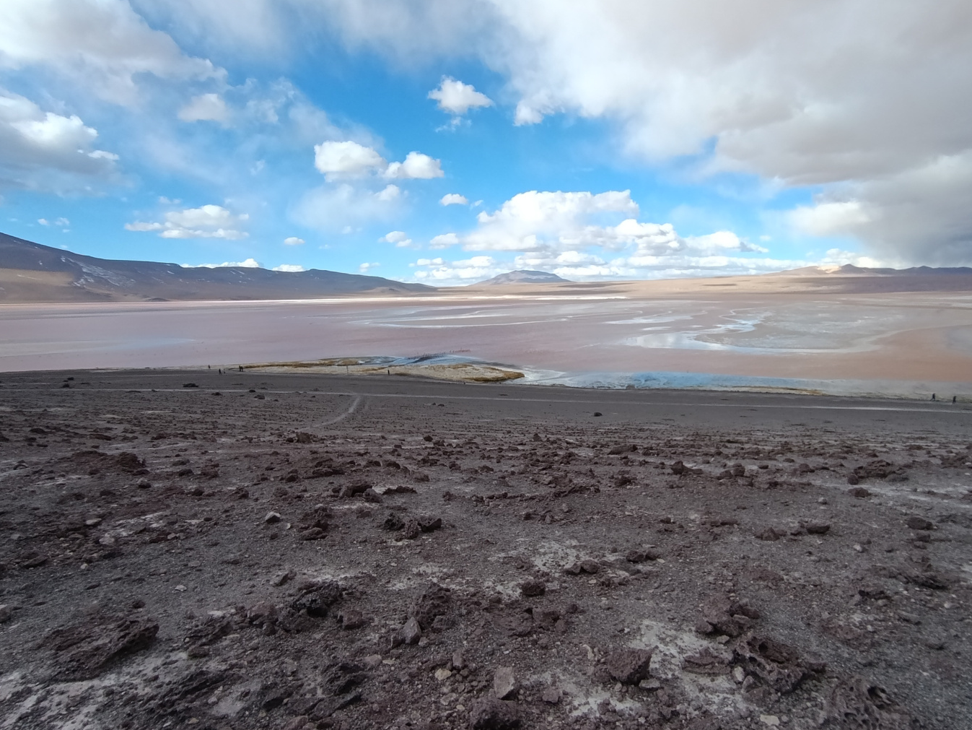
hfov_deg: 84.4
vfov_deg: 68.6
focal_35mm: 19
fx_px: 534
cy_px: 395
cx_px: 538
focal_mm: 1.65
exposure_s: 1/617
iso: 50
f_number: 2.2
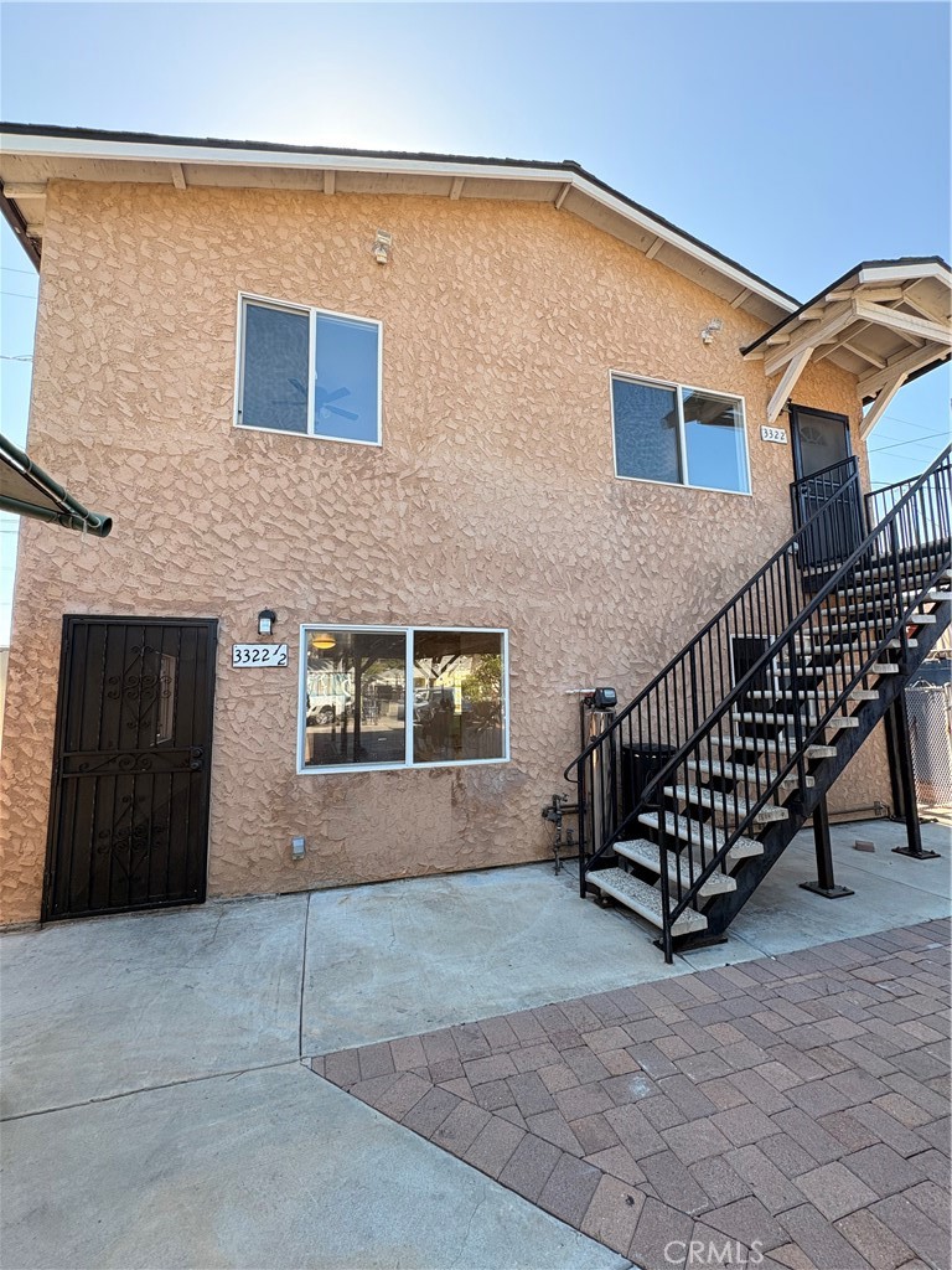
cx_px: 476
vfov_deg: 102.1
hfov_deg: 85.7
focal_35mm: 14
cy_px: 635
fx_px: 513
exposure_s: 1/230
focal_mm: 2.22
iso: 40
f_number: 2.2
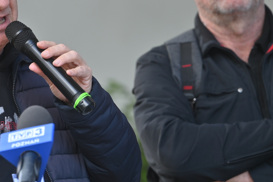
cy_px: 76
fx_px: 2693
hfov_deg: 5.8
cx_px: 24
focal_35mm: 355
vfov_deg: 3.9
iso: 100
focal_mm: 180
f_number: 3.5
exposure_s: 1/160
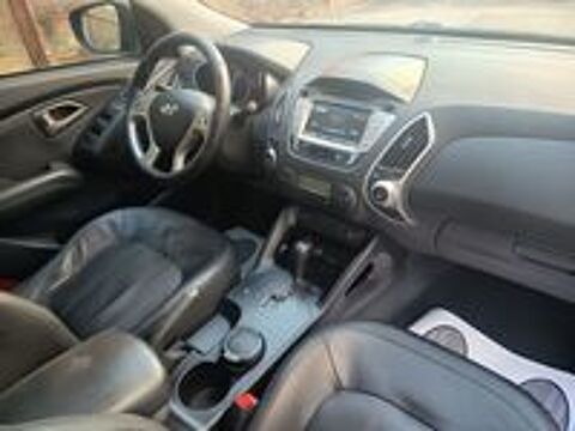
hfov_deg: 71.6
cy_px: 216
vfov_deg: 56.8
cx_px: 288
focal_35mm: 24
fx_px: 399
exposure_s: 1/33.3
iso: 356
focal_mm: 5.24
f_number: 1.7
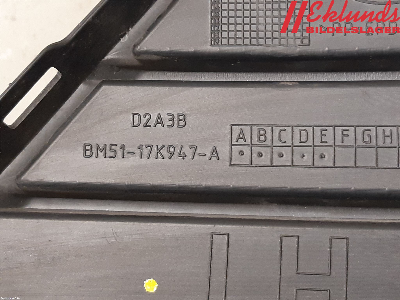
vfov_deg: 53.1
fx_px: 300
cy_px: 150
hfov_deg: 67.3
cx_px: 200
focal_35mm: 26
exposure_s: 1/33
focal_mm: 3.93
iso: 200
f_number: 1.7
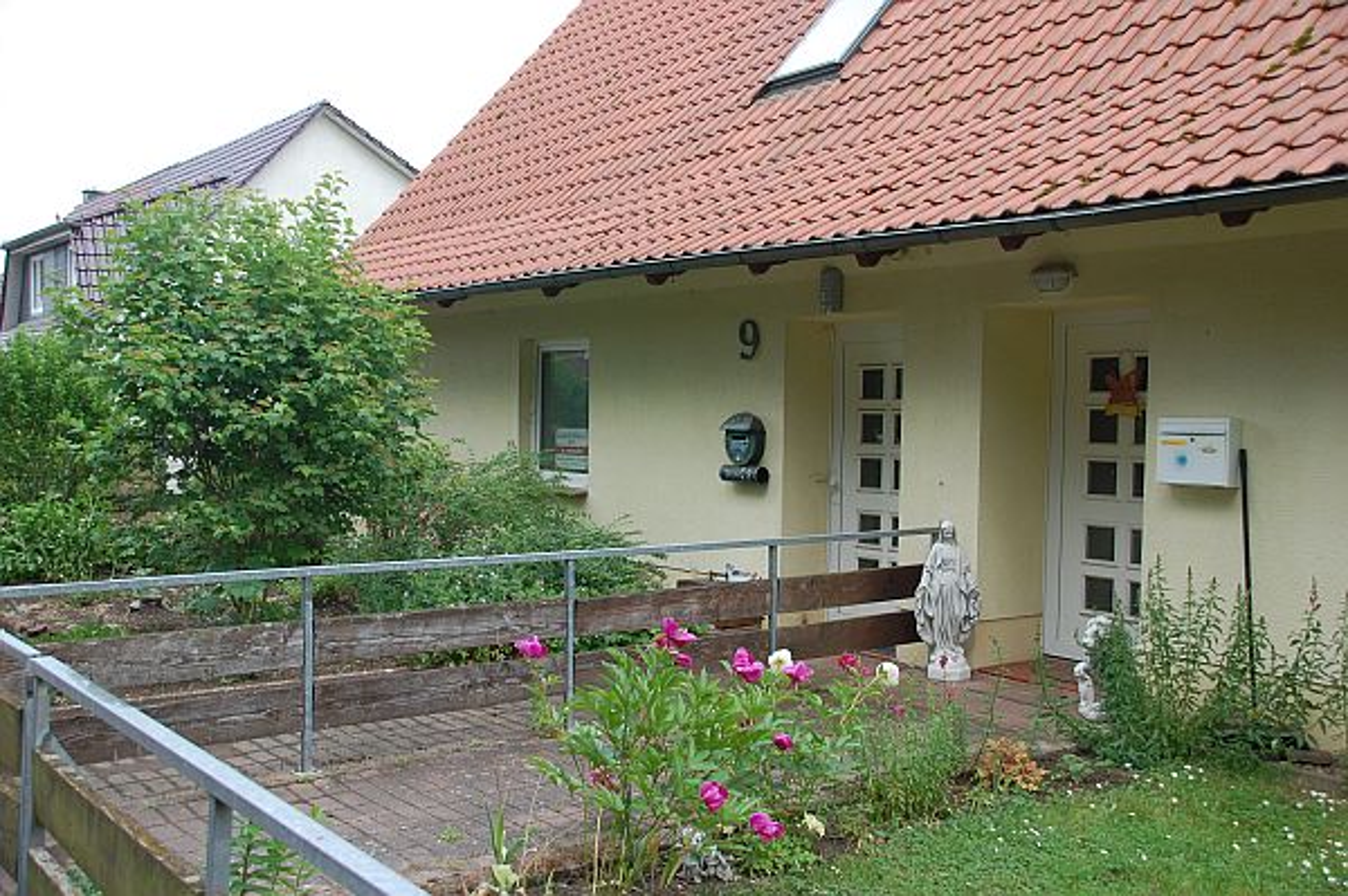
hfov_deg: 57.3
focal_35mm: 33
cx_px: 674
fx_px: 1235
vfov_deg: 39.9
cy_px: 448
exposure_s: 1/125
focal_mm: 22
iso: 200
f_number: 5.6
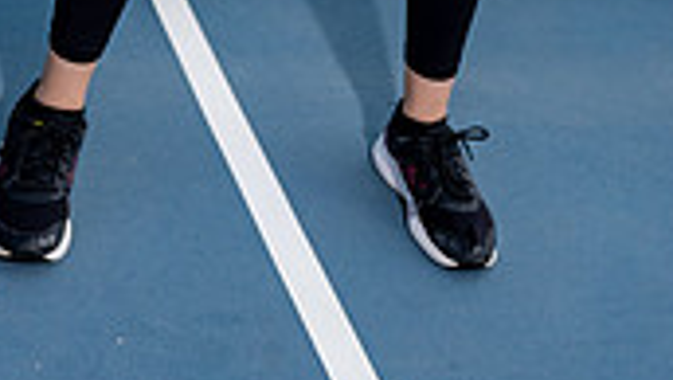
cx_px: 348
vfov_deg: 11.2
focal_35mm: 96
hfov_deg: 22.2
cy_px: -435
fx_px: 1714
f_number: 4
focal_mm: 35
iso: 100
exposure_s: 1/1000
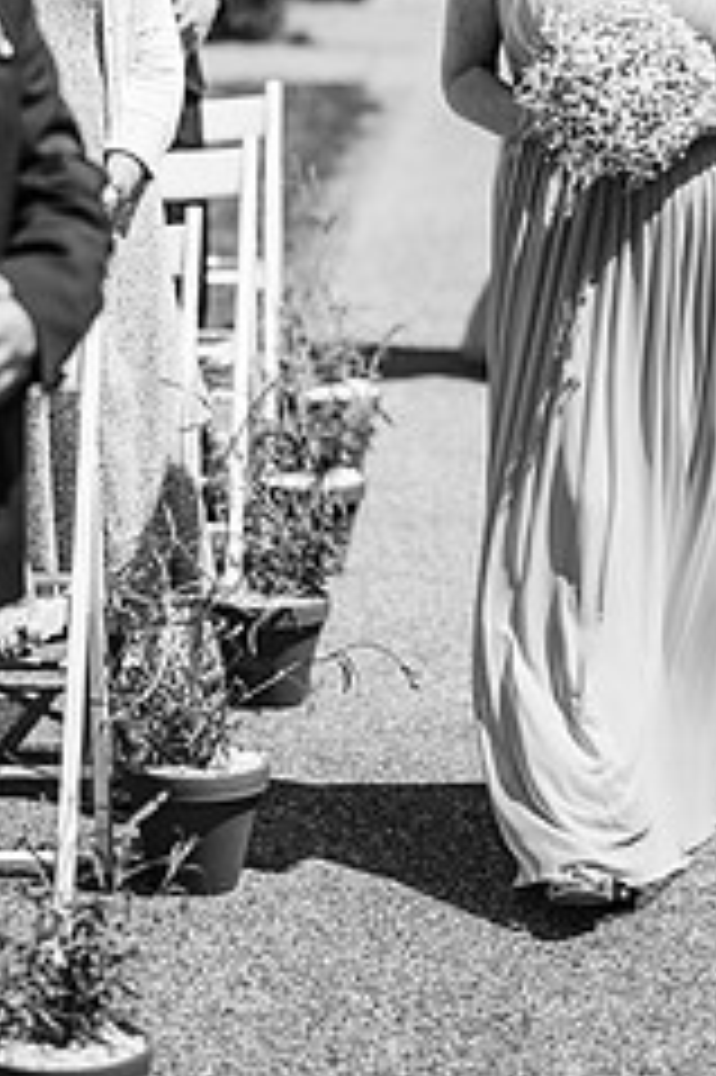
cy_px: 81
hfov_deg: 8.5
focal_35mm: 160
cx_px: 628
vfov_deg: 12.7
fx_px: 4780
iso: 100
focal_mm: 85
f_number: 2.2
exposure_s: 1/5000
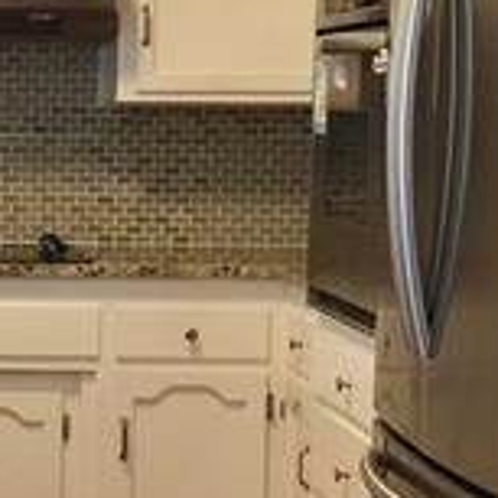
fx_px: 1742
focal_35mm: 107
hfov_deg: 15.5
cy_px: 225
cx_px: -133
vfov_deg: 16.3
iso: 80
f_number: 2.2
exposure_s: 1/30
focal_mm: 4.15
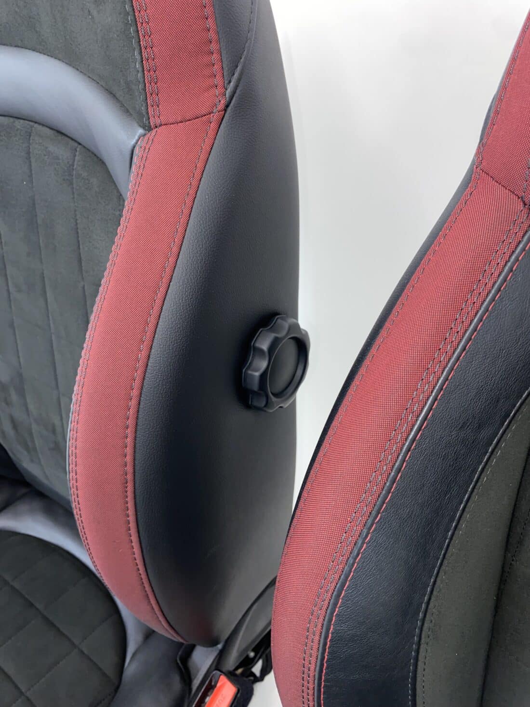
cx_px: 265
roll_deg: +3.8
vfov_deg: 67.3
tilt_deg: -36.1
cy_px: 354
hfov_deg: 53.1
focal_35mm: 26
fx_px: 531
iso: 50
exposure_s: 1/17
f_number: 1.8
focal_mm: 4.25
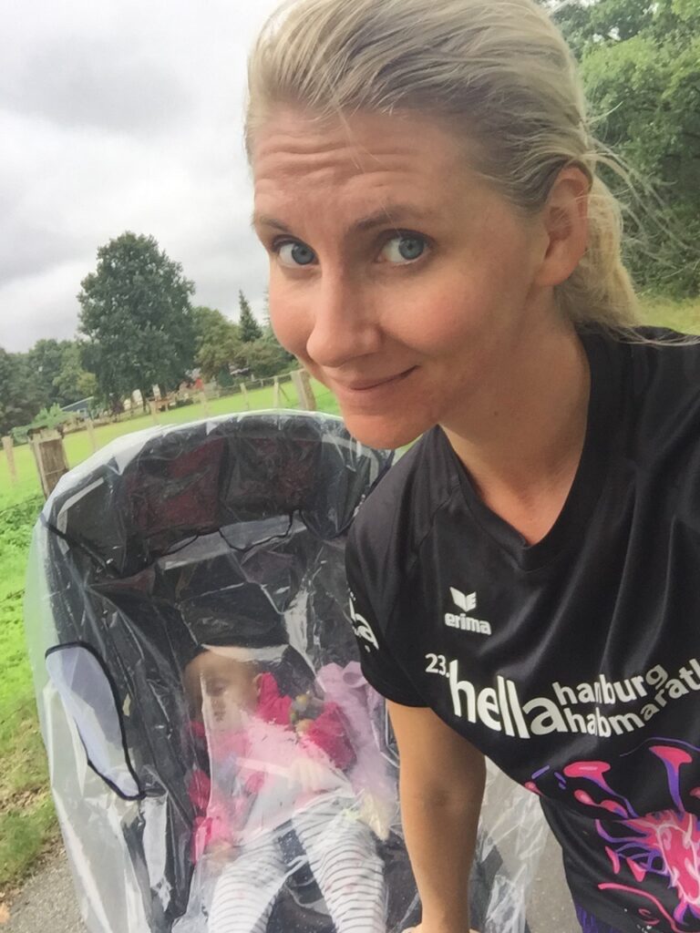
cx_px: 350
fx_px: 836
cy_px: 466
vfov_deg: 58.4
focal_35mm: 31
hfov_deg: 45.4
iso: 32
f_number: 2.2
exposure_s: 1/156
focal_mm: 2.65
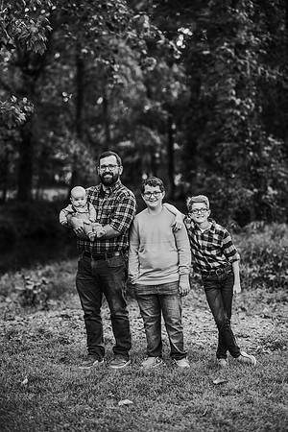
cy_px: 216
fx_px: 1020
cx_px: 144
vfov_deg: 23.9
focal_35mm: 85
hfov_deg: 16.1
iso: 125
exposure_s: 1/200
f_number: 2.2
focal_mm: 85
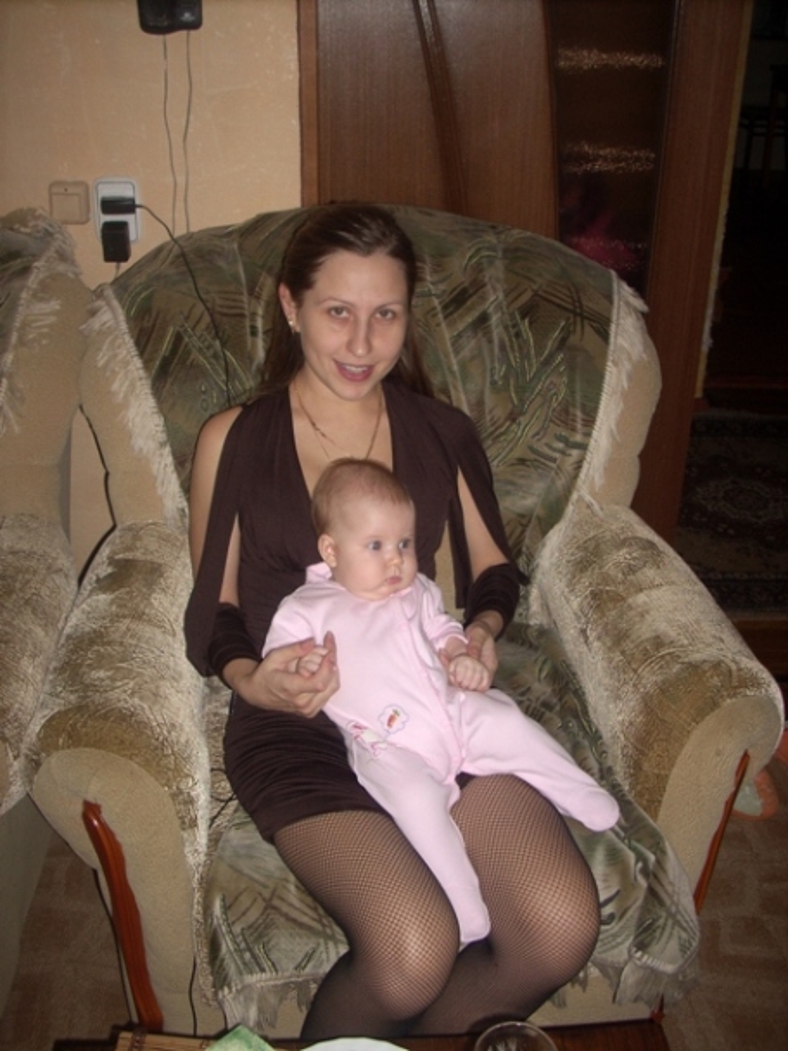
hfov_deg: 38.7
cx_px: 394
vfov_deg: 50.1
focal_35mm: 37
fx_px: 1123
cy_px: 526
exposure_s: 1/60
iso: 64
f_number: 2.8
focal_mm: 6.2
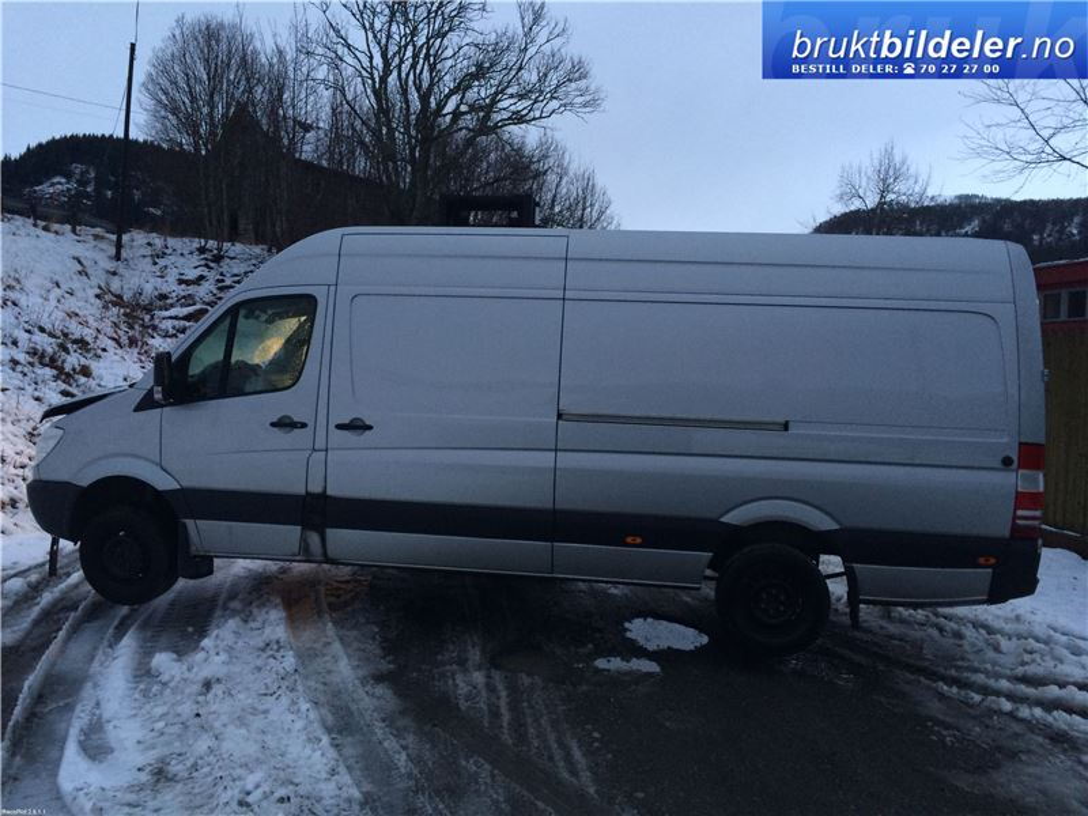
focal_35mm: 29
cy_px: 408
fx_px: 911
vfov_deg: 48.2
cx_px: 544
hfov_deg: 61.7
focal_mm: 4.15
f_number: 2.2
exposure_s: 1/30
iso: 100
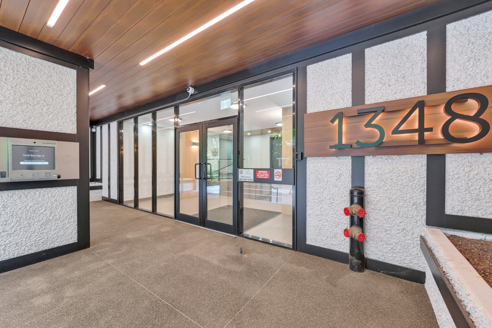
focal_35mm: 14
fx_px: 191
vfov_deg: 81.2
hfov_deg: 104.3
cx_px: 246
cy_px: 164
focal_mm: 14
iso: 400
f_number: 8
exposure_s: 1/10
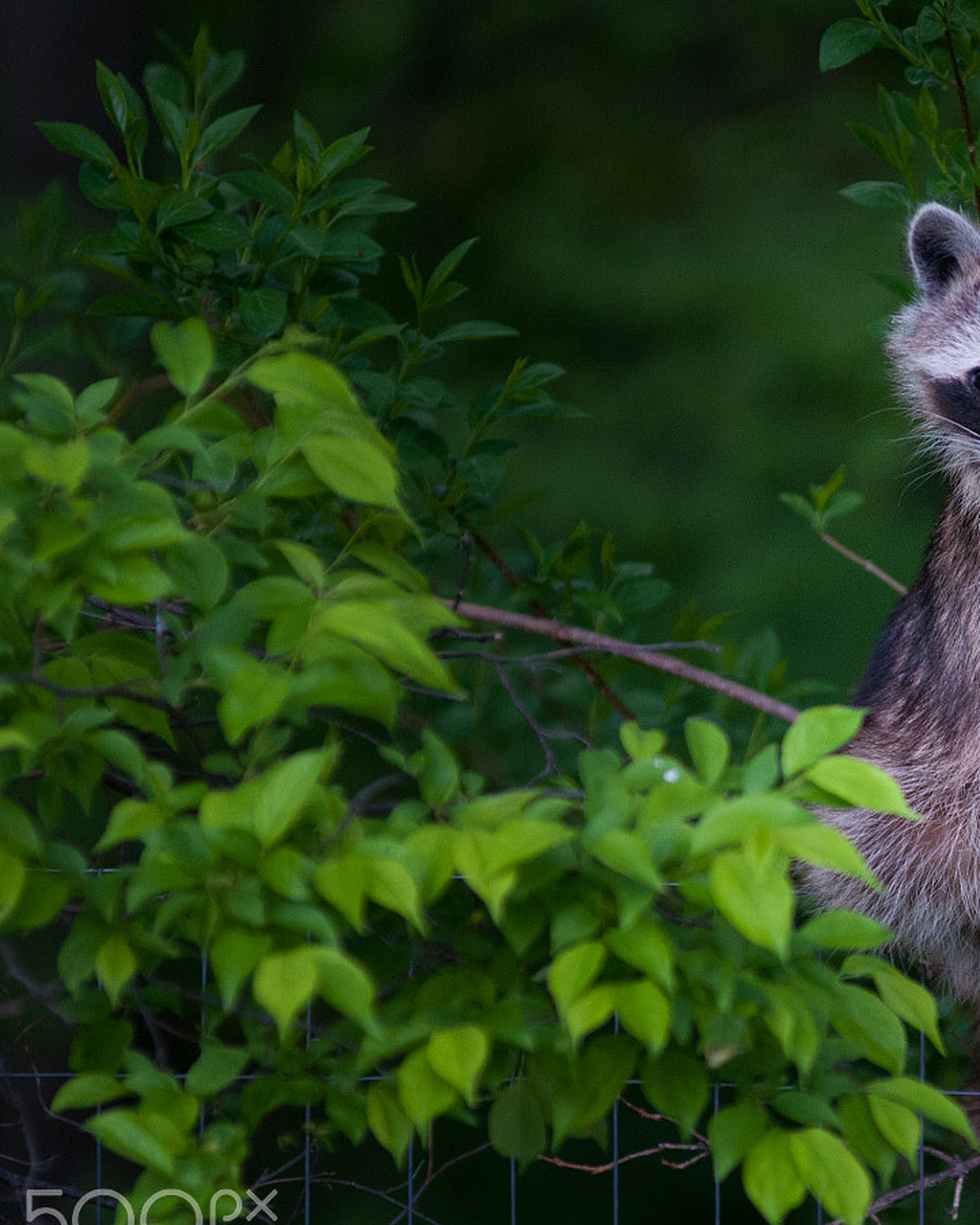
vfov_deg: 4.2
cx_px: 1028
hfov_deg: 3.3
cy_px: 676
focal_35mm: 462
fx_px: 16741
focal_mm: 185
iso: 400
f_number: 3.2
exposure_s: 1/160
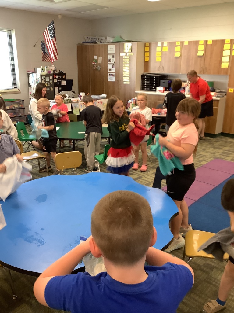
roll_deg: -1.4
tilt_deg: -17.4
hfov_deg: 45.4
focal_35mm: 31
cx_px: 117
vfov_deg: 58.4
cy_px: 156
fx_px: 279
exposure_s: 1/50
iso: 200
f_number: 2.4
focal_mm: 3.3
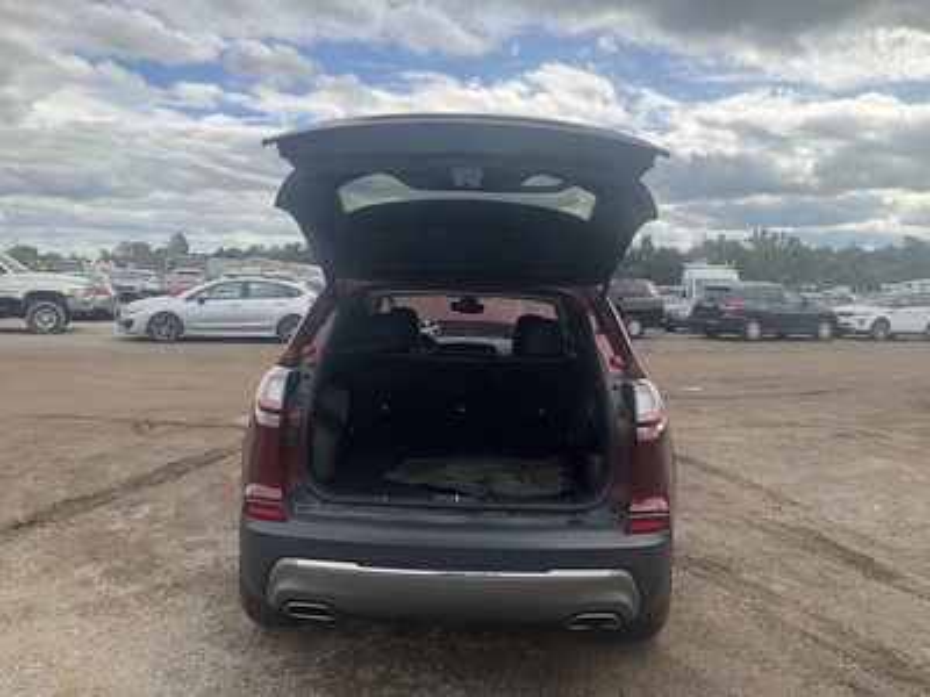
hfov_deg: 61.7
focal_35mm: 29
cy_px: 348
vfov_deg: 48.2
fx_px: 779
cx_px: 465
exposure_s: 1/1412
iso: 25
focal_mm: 3
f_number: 1.8
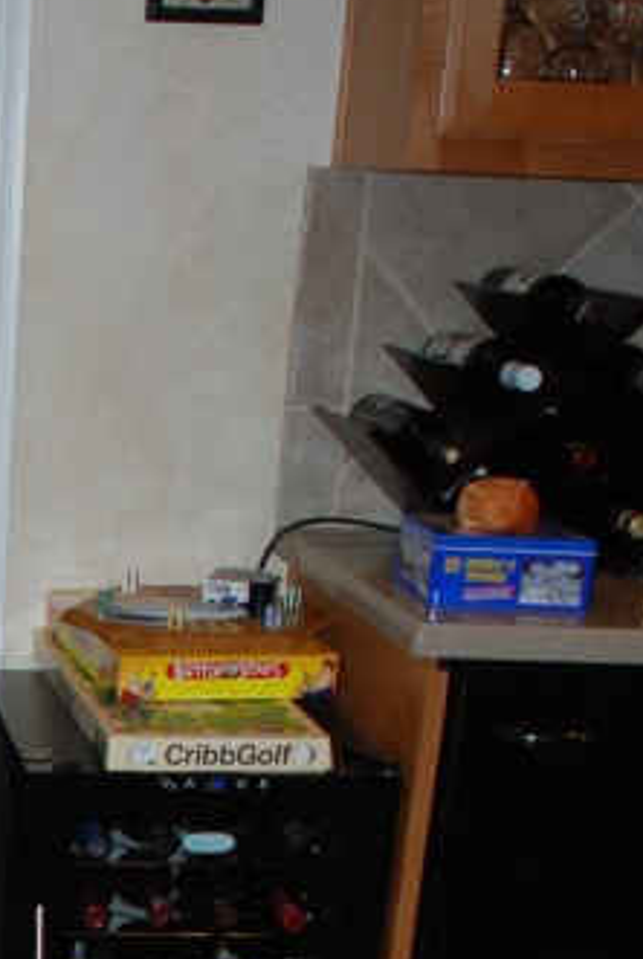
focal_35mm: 78
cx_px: -226
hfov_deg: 16.5
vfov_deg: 23.7
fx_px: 2081
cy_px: 1153
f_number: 3.5
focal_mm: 18
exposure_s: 1/60
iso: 200
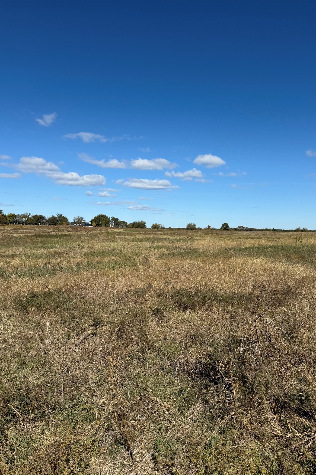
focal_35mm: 25
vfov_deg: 71.5
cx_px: 169
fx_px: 329
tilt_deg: -3.7
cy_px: 238
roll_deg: -1.9
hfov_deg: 51.2
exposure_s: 1/7353
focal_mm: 6.76
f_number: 1.78
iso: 80
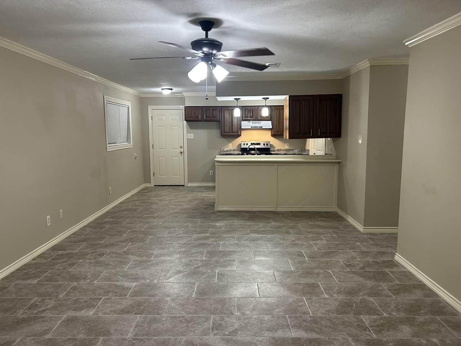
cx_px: 230
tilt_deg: -7.1
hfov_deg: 67.3
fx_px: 346
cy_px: 173
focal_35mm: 26
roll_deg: -1.2
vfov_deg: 53.1
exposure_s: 1/60
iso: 200
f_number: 1.5
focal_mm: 5.7
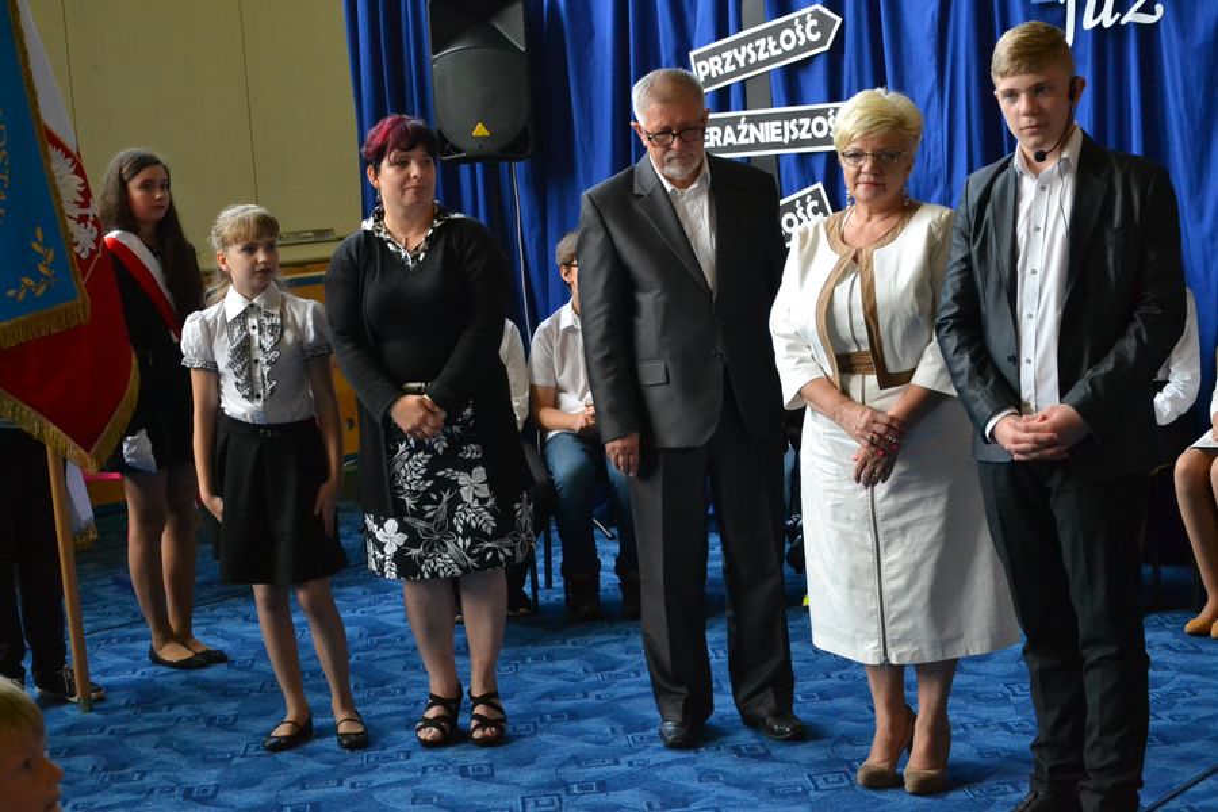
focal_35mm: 60
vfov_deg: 22.6
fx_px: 2030
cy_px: 406
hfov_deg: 33.4
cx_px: 609
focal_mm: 40
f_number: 4.5
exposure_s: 1/320
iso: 3200
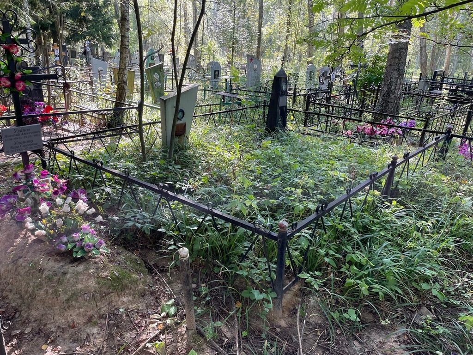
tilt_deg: -17.3
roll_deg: -2.0
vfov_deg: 53.1
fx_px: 355
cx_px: 236
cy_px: 178
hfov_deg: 67.3
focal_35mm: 26
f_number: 1.6
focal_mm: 4.2
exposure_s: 1/100
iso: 64
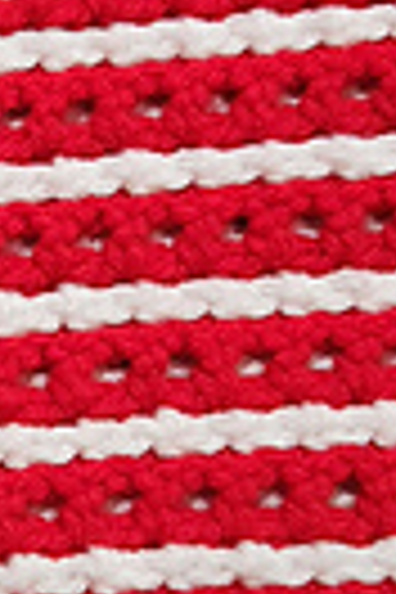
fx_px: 1914
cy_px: 364
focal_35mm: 116
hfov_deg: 11.0
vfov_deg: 17.6
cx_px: -340
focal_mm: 5.4
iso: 640
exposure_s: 1/40
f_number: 1.8
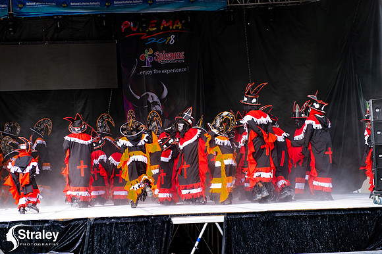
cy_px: 127
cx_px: 191
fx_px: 742
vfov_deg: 19.4
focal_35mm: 70
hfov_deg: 28.9
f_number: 5
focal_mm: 70
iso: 125
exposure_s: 1/250
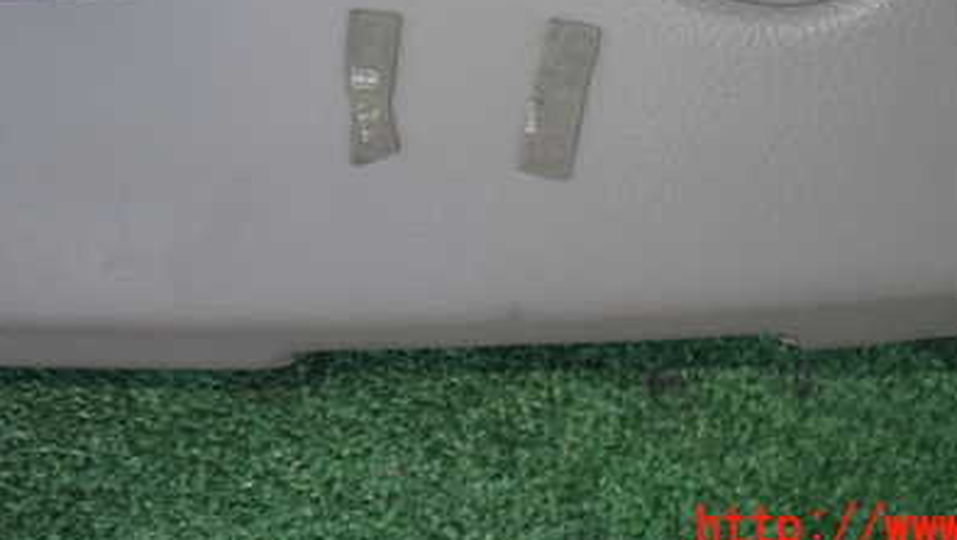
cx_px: 515
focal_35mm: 50
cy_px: 10
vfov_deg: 23.1
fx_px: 1269
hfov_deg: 41.3
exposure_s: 1/30
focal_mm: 5.4
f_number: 6.3
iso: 100
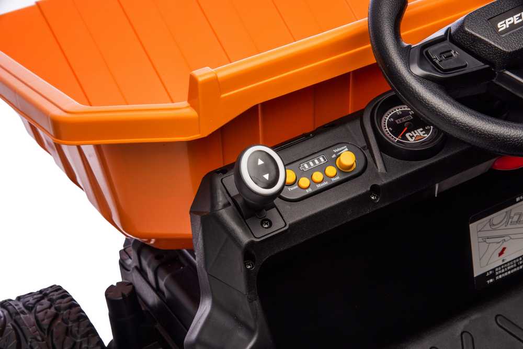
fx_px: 1133
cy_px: 174
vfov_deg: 17.5
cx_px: 262
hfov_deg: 26.0
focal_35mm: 78
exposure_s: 1/125
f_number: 18
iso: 100
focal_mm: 78
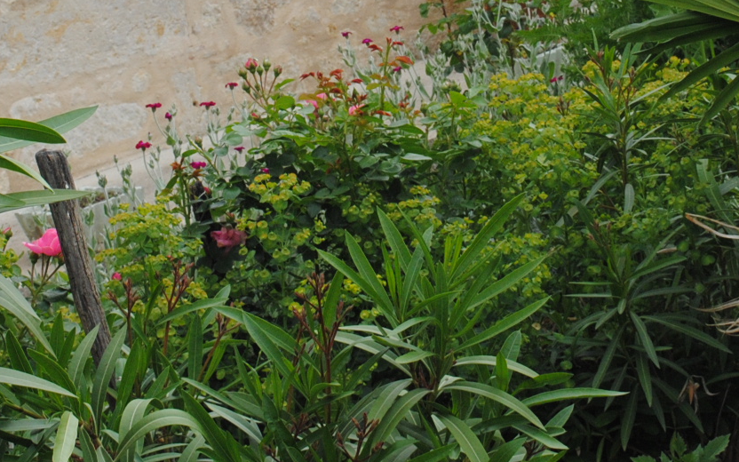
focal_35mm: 114
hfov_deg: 18.3
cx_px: 367
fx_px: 2296
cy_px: -68
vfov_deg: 11.3
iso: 400
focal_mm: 32
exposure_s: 1/400
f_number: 10
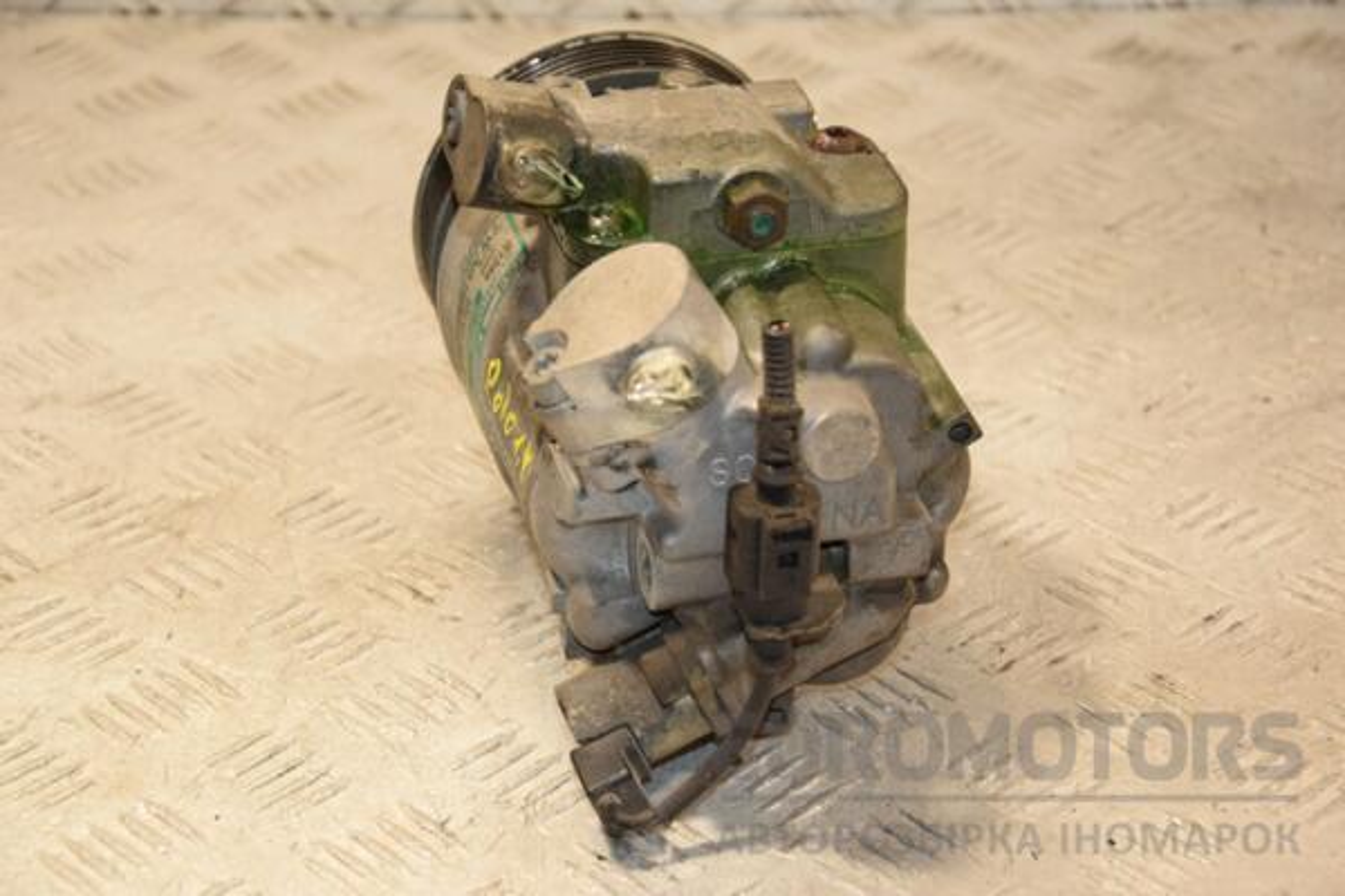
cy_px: 448
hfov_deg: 19.5
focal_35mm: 105
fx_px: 3923
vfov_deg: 13.0
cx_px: 672
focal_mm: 70
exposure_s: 1/200
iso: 800
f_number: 5.6
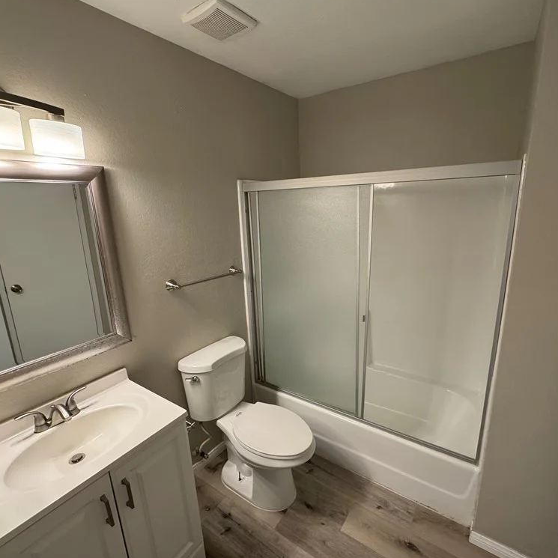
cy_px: 279
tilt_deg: -14.4
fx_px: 310
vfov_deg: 84.0
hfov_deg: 83.9
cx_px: 294
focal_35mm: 17
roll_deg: +0.7
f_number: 2.2
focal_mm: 2.22
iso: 250
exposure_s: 1/120
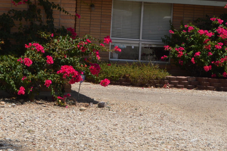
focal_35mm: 113
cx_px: 50
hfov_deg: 18.0
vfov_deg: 12.0
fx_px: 712
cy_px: 30
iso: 100
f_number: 10
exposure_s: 1/200
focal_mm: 30
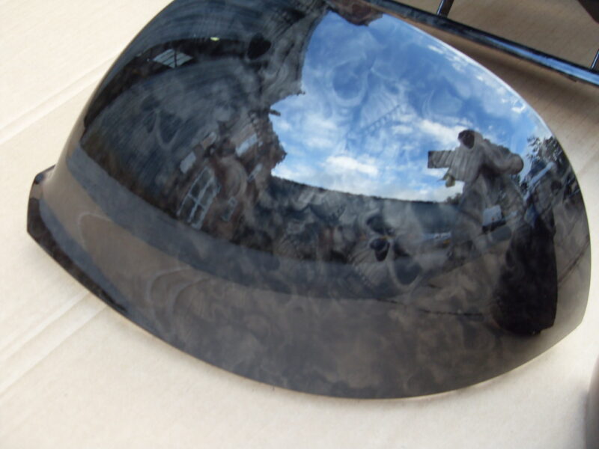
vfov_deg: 40.7
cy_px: 224
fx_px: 606
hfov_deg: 52.6
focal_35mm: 35
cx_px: 300
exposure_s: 1/60
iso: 100
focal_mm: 6.3
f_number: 2.8
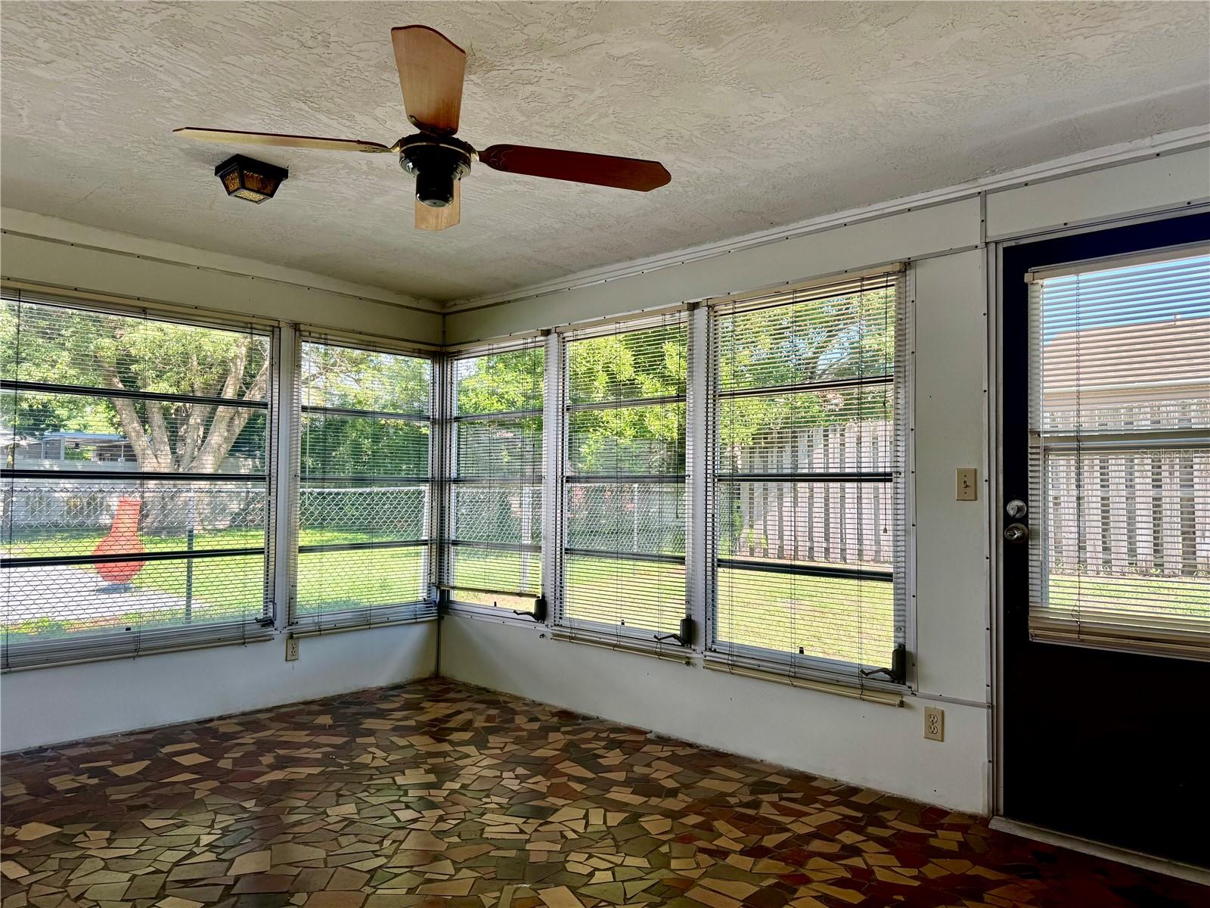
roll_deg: -1.0
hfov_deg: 71.6
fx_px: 839
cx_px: 605
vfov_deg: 56.8
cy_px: 454
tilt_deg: +3.0
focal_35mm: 24
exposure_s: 1/268
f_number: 1.78
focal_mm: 6.76
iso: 64
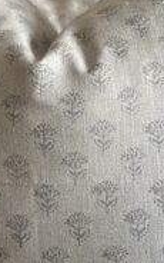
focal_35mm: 221
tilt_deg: -10.1
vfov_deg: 9.5
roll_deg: +2.0
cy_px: 86
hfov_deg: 5.9
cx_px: 113
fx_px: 1580
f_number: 1.78
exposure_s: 1/60
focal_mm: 6.86
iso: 200
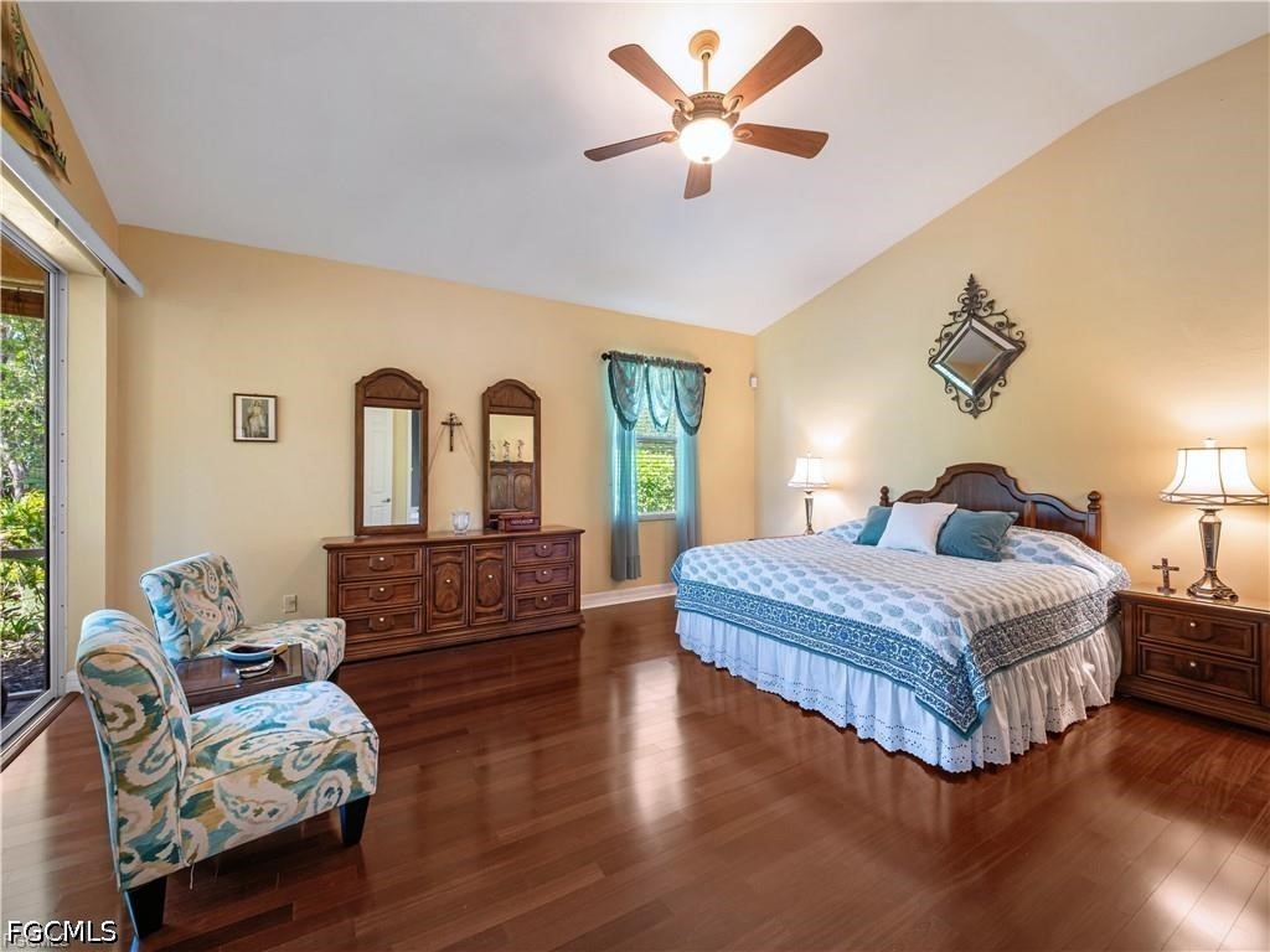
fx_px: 514
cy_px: 476
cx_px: 635
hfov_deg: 102.1
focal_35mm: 14
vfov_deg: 85.7
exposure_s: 1.3
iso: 200
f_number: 7.1
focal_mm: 7
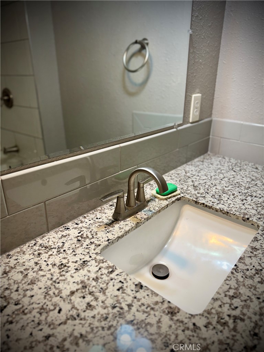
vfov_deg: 71.6
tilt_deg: -22.0
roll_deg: -0.2
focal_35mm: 24
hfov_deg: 56.8
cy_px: 176
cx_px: 132
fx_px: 244
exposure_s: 1/120
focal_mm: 6.76
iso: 125
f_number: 1.78
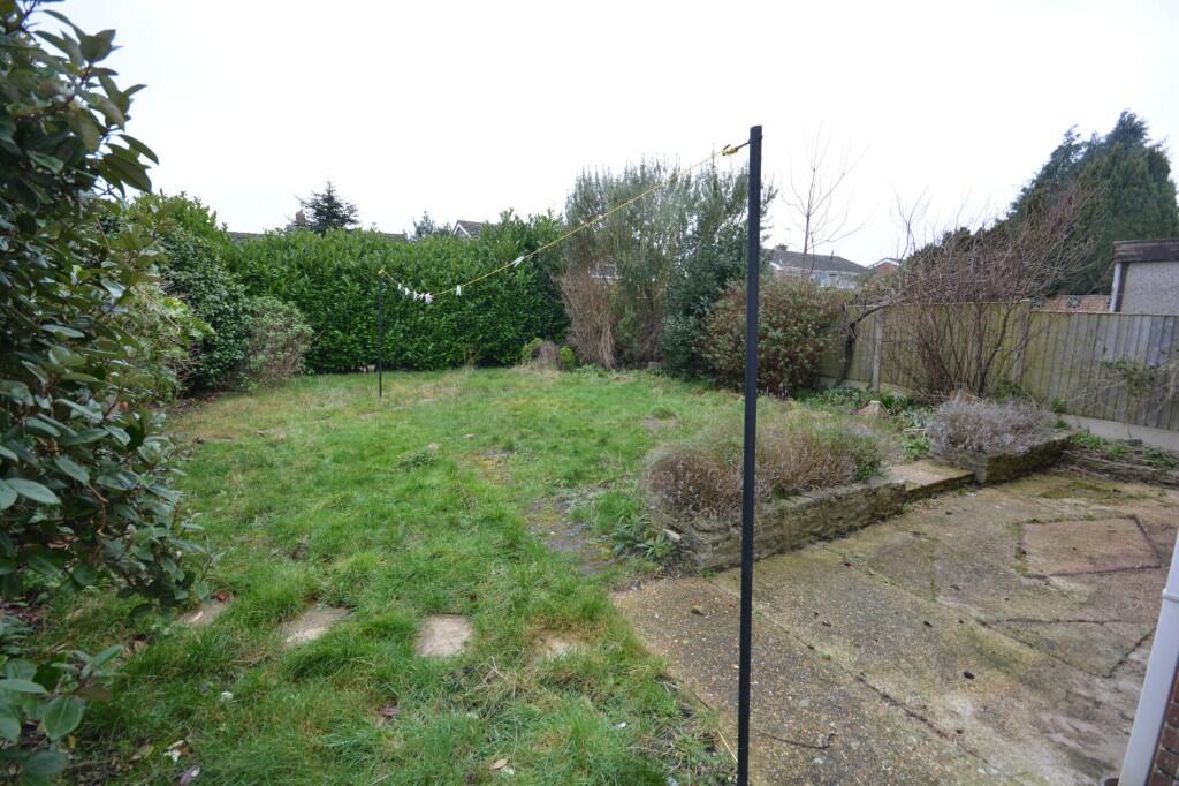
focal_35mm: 15
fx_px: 491
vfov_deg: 77.3
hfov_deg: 100.4
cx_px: 590
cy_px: 393
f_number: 8
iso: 400
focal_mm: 10
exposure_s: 1/40
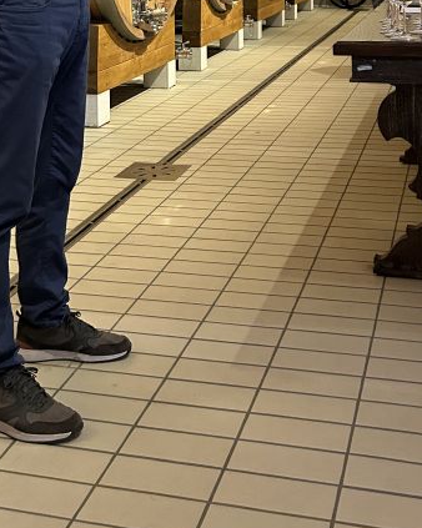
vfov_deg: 29.3
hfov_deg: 25.2
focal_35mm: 60
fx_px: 937
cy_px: -7
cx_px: 141
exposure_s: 1/50
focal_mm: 5.7
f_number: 1.5
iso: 400
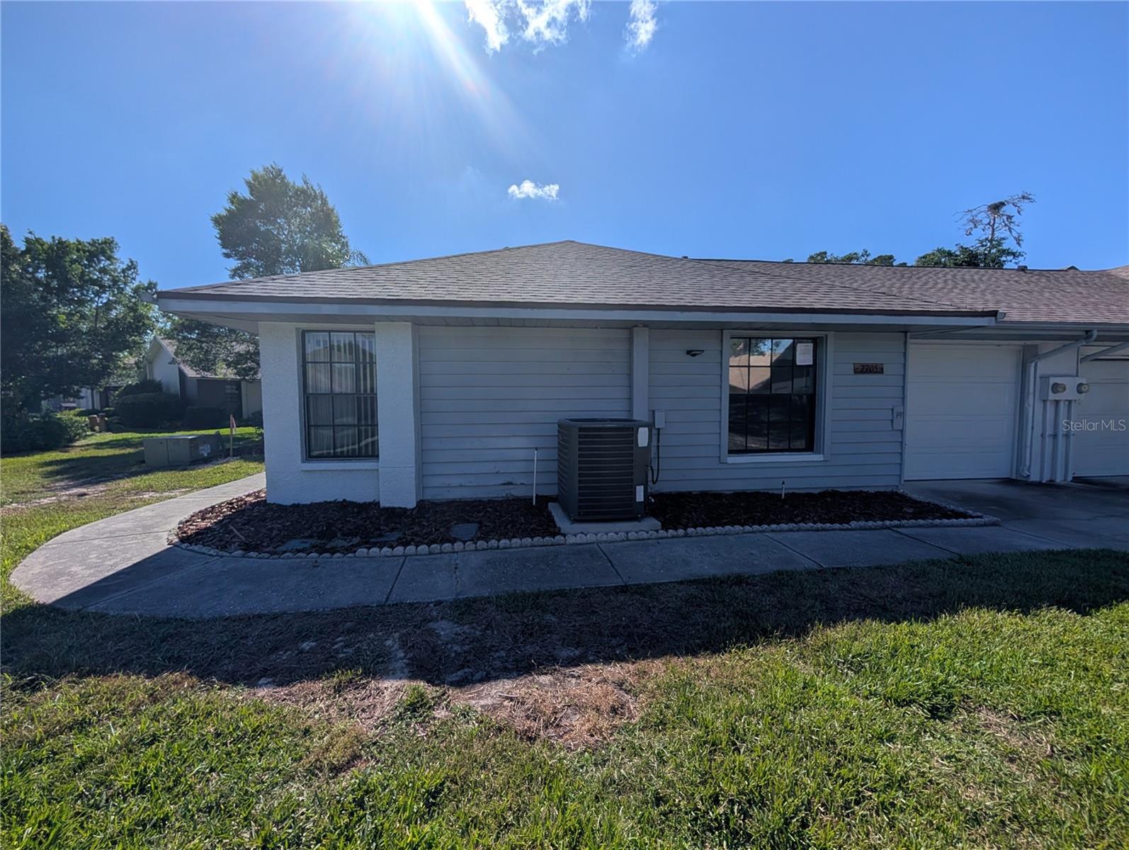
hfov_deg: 110.5
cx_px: 564
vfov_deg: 94.6
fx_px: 392
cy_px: 425
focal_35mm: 12
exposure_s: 1/8333
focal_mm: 2.02
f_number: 1.7
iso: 55
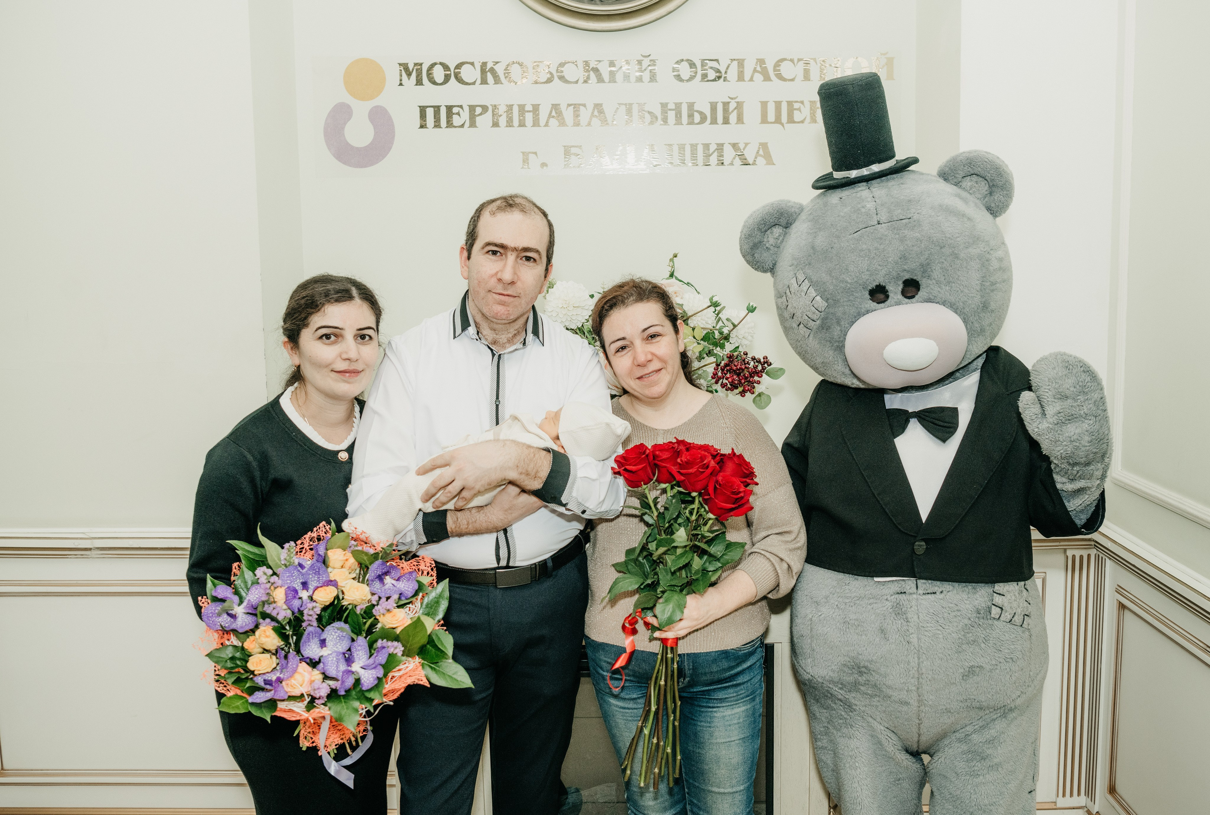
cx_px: 644
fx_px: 1121
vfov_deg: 40.0
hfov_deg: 56.7
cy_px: 404
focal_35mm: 33
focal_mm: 28
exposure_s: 1/160
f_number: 4.5
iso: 320
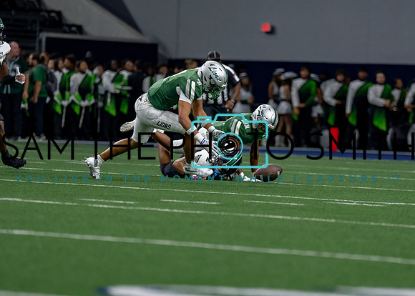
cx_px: 241
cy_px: 171
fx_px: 3805
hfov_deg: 6.2
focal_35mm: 323
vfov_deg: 4.5
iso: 1600
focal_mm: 200
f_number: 2.8
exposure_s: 1/1000
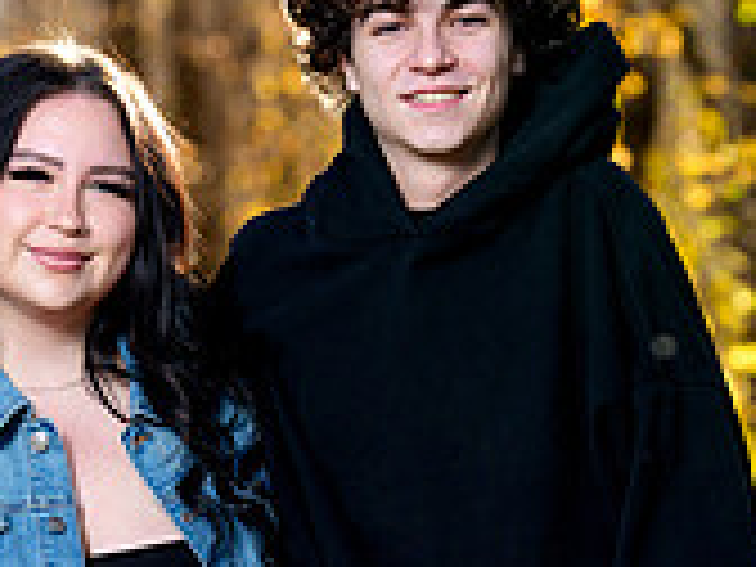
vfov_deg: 7.1
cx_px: 270
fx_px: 4543
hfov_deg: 9.5
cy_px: 562
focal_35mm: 208
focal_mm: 81
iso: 400
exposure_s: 1/160
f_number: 3.2
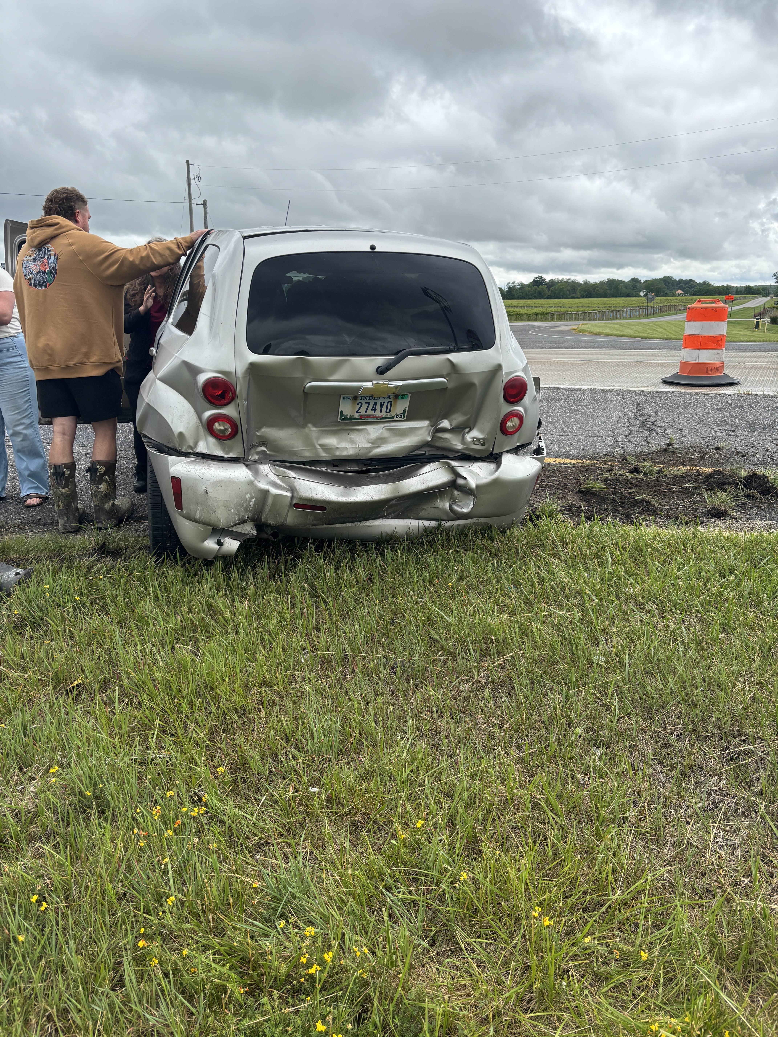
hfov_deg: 53.1
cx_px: 389
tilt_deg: -15.5
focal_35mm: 26
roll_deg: -0.3
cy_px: 518
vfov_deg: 67.3
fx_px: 779
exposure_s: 1/1522
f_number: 1.6
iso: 50
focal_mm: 5.96
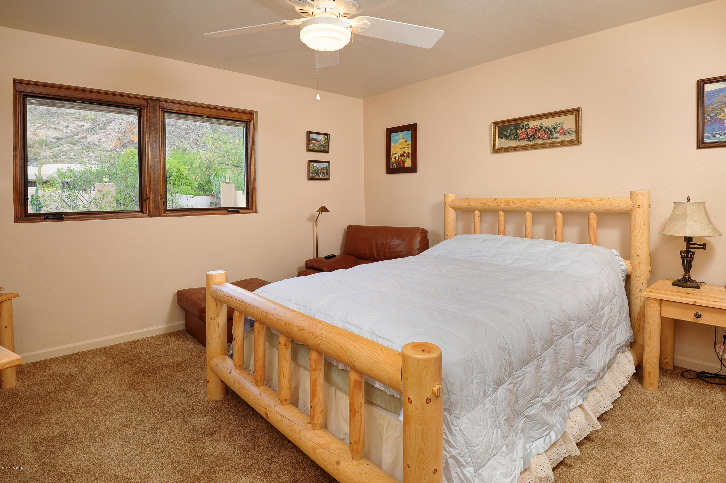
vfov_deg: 67.3
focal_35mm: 18
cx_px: 363
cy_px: 242
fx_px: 363
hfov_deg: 90.0
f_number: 9
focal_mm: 18
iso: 400
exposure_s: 1/20
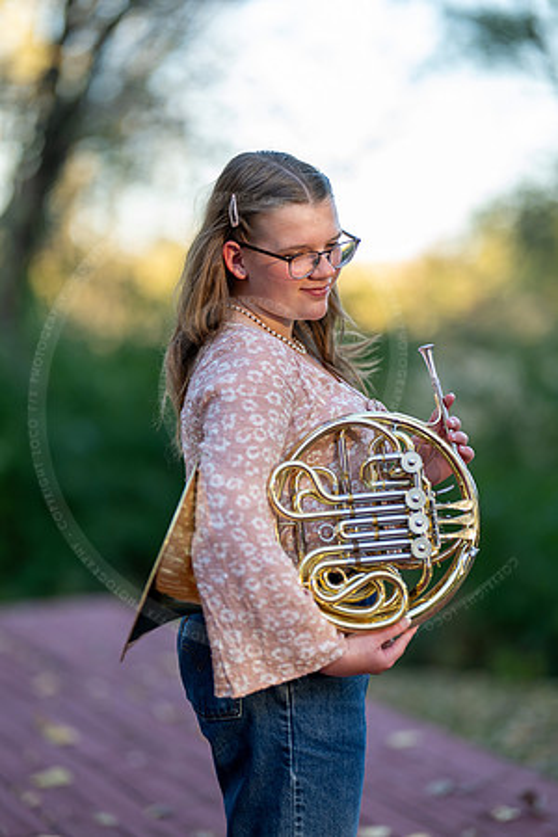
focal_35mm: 85
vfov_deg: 23.9
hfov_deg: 16.1
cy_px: 418
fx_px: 1976
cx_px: 279
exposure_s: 1/640
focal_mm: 85
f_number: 1.2
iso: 160
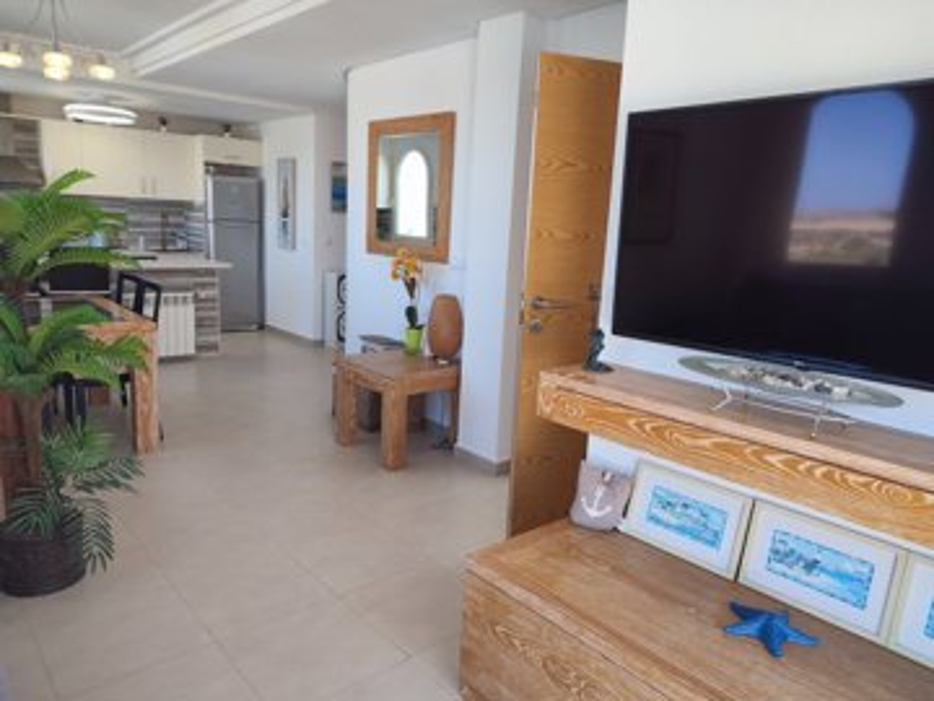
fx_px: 648
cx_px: 467
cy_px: 350
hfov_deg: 71.6
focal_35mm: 24
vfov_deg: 56.8
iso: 60
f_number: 1.89
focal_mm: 5.89
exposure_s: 1/50
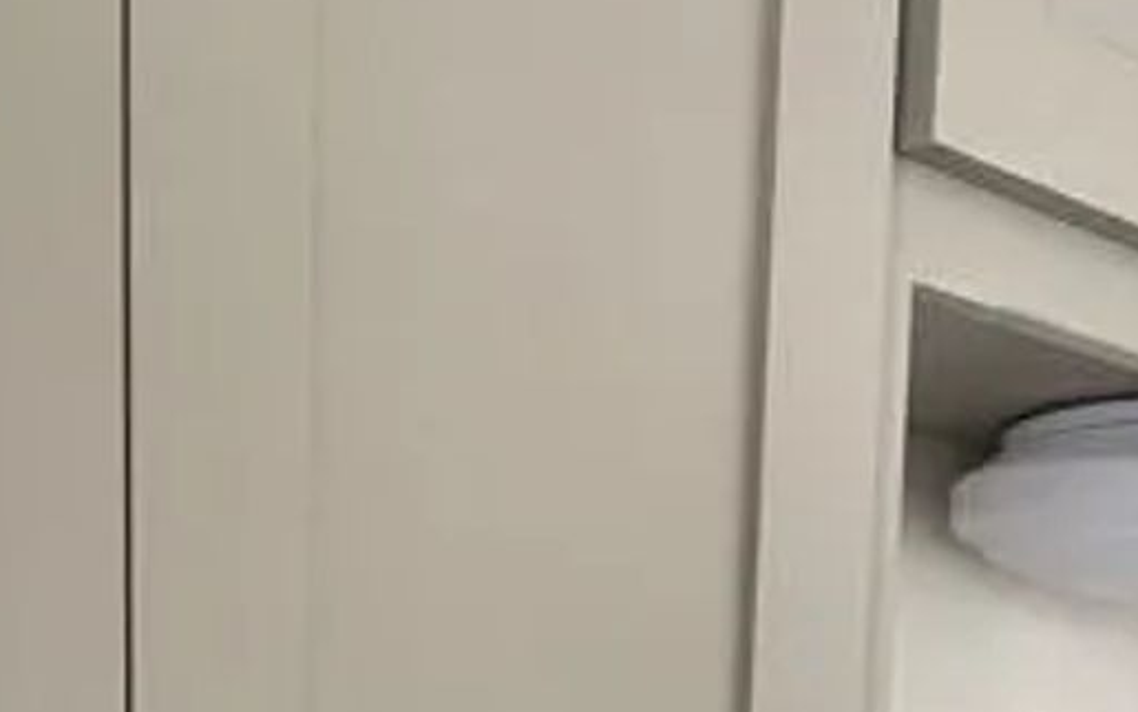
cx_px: 718
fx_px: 2264
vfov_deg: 15.4
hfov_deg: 28.1
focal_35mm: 73
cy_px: 1281
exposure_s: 1/47
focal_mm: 4.2
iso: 500
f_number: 1.6
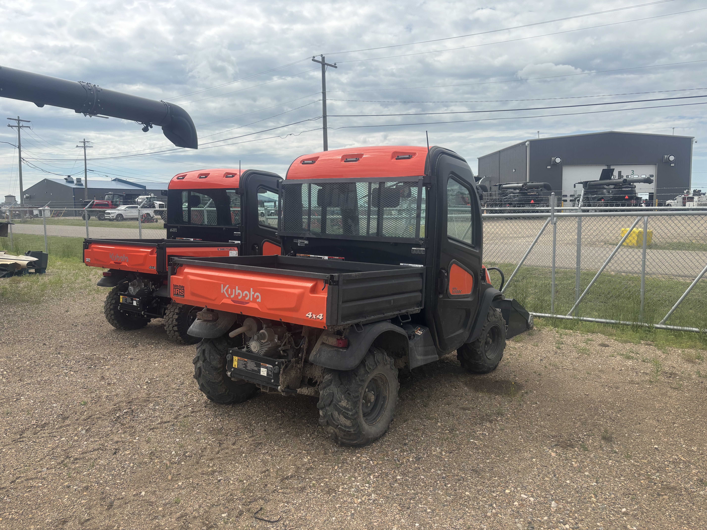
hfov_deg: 67.3
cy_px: 265
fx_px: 531
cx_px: 354
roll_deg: +1.7
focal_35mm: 26
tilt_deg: -5.1
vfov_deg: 53.1
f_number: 1.6
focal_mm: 5.96
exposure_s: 1/3650
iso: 50
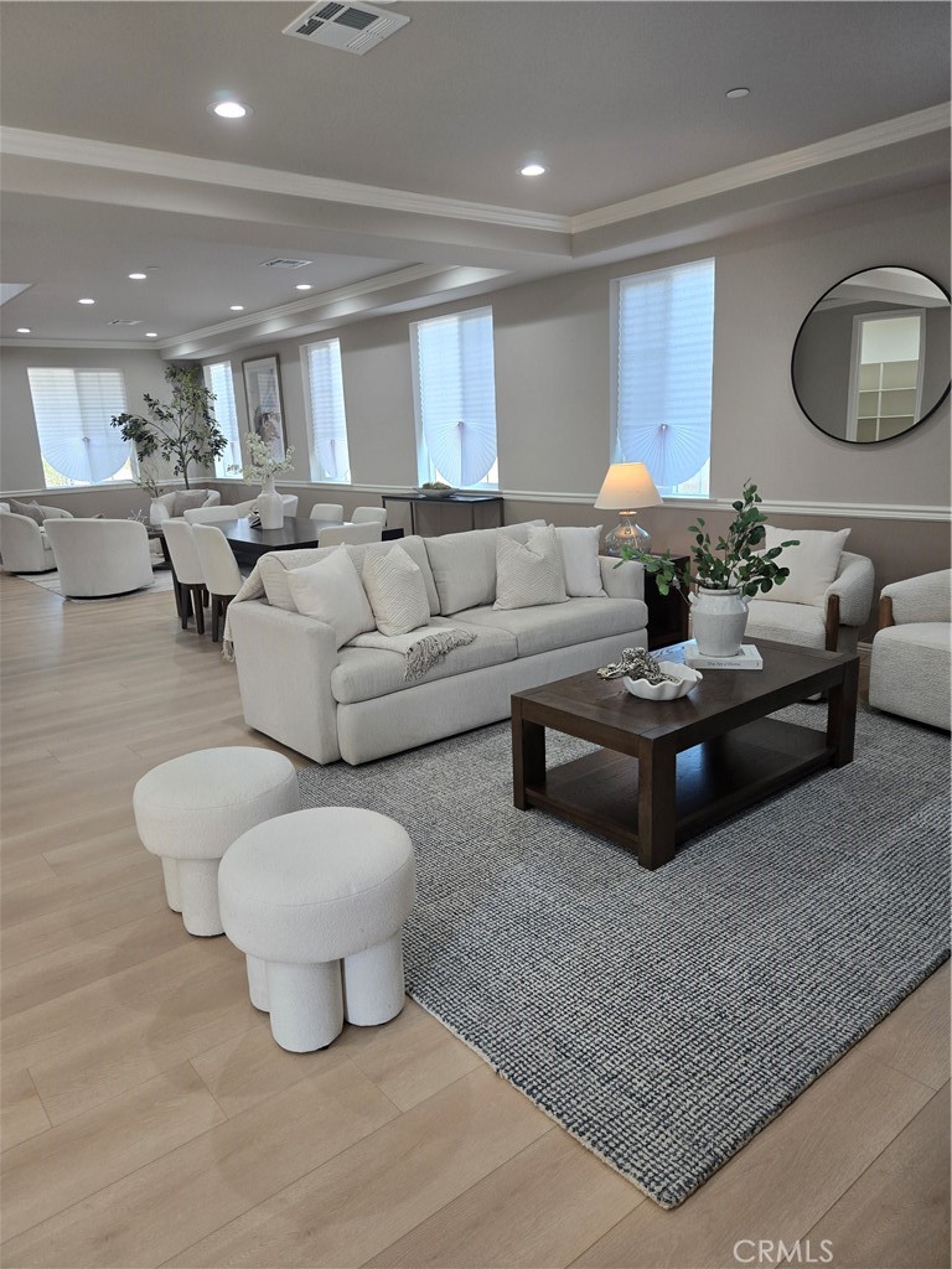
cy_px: 634
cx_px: 476
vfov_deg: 73.9
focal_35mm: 23
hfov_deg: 58.9
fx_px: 843
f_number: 1.8
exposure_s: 1/120
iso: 80
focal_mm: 5.4
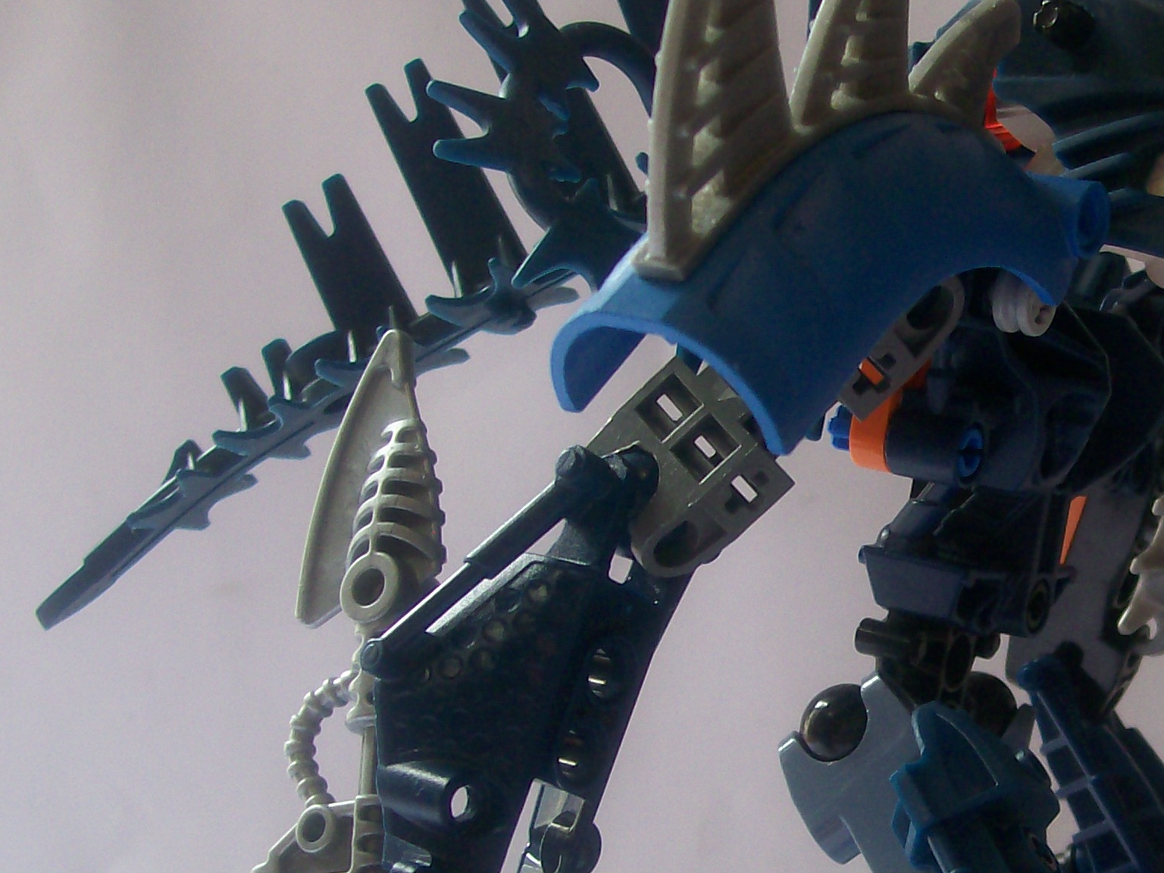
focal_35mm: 72
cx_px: 950
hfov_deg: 26.5
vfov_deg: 20.3
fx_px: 2421
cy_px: 659
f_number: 2.7
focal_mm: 6
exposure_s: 1/54
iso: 80
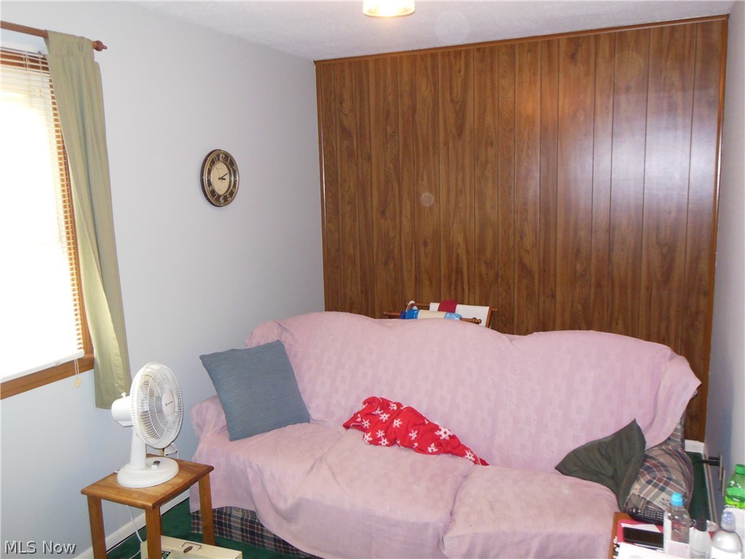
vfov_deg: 48.2
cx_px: 372
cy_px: 280
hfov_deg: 61.7
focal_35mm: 29
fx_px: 624
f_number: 3.3
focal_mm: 5.2
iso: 500
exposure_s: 1/25
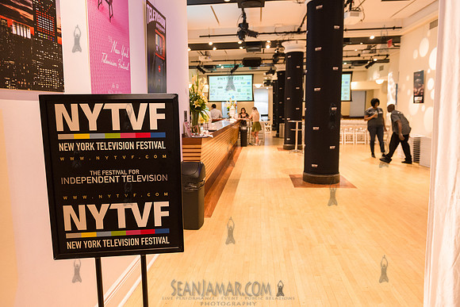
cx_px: 230
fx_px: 307
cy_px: 154
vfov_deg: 53.2
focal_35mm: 24
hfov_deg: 73.7
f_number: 4
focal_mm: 24
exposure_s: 1/125
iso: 2500
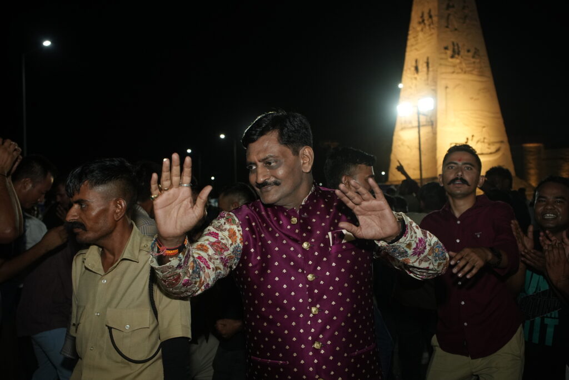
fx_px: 632
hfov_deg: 48.5
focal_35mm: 40
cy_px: 190
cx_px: 284
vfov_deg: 33.4
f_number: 5.6
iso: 2000
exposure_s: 1/200
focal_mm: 40
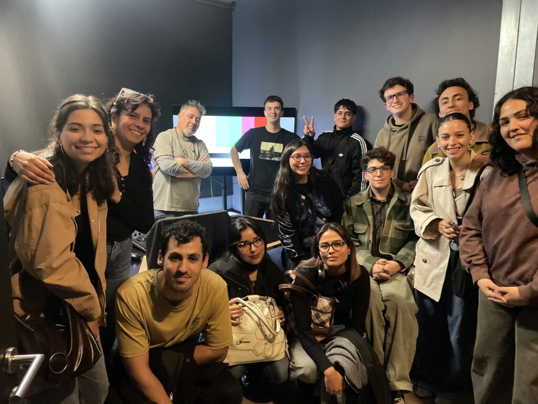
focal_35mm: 26
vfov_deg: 53.1
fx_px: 404
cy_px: 202
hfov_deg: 67.3
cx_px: 269
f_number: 1.6
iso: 800
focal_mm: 4.2
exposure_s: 1/25
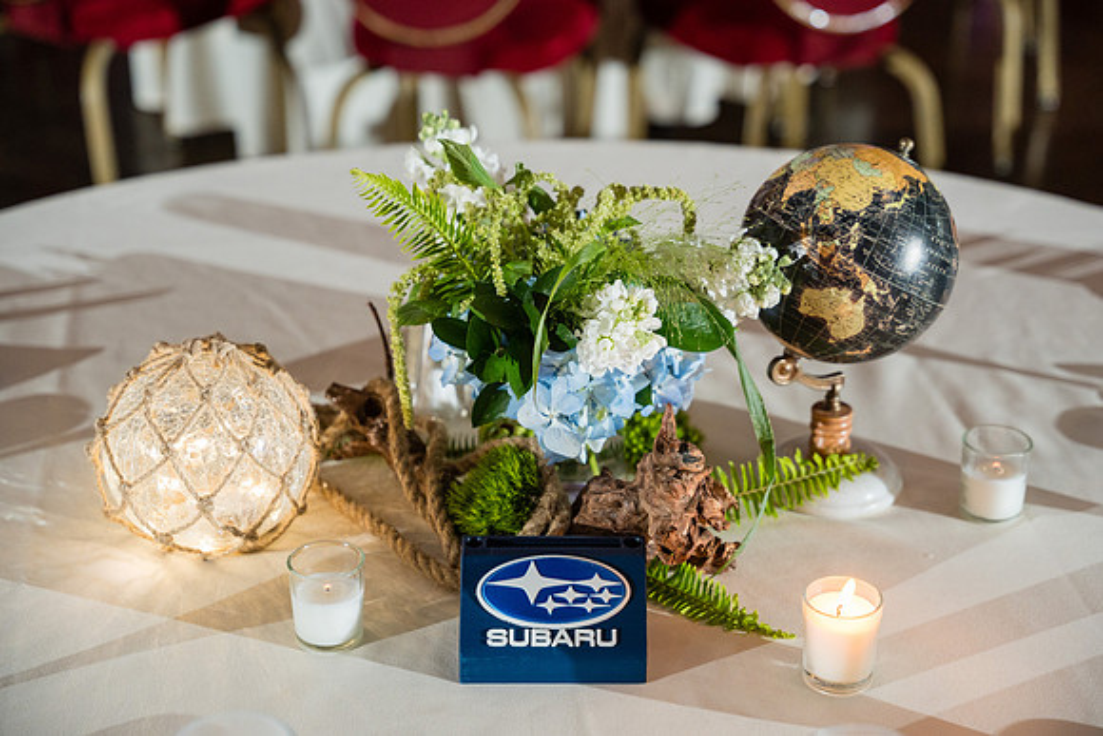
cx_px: 575
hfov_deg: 29.5
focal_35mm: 68
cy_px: 368
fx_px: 2091
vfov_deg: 20.0
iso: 2000
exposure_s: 1/250
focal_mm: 65.4
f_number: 2.8
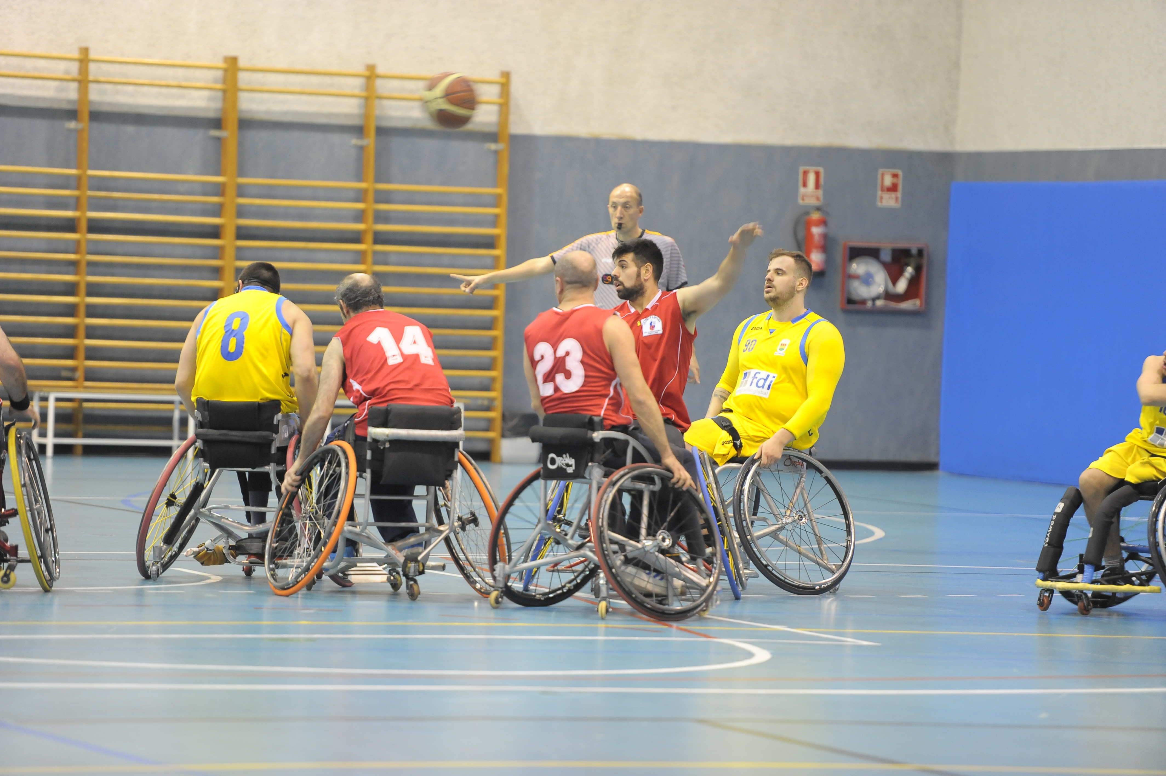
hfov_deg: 10.6
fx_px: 6312
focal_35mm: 195
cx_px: 583
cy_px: 388
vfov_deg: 7.0
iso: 2000
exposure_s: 1/160
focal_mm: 195
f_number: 2.8
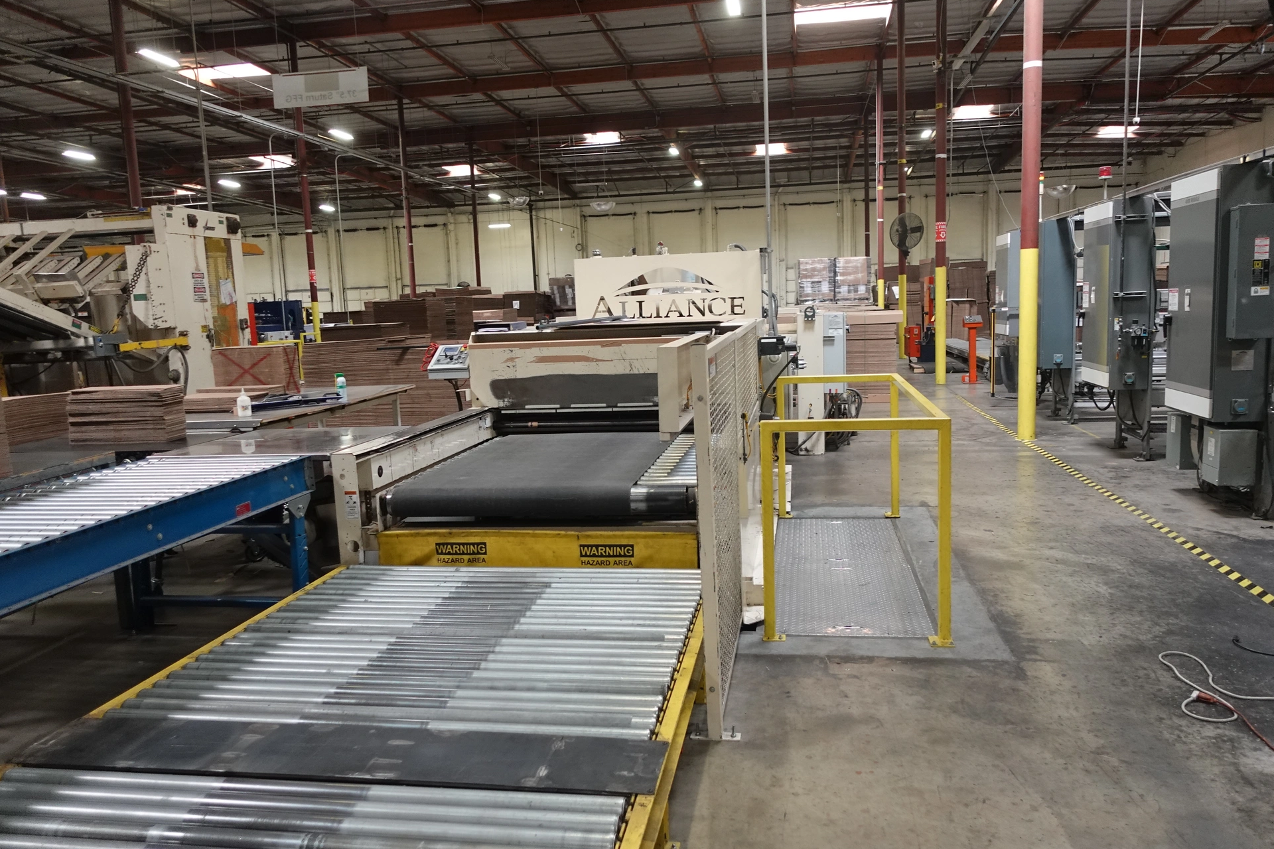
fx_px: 885
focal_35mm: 25
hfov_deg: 71.5
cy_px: 422
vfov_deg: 51.3
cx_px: 652
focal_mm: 8.8
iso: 1000
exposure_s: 1/250
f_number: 1.8
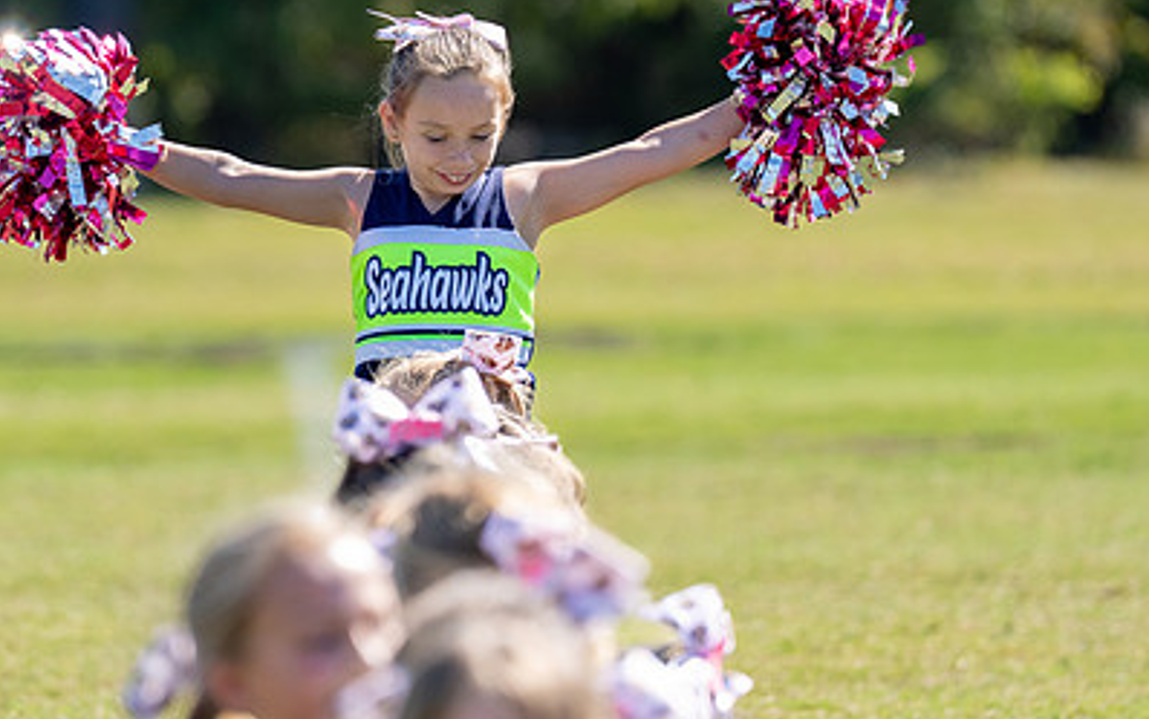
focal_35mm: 432
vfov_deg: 3.0
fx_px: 13531
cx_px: 381
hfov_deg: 4.9
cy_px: 193
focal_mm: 200
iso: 200
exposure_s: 1/2000
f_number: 2.8
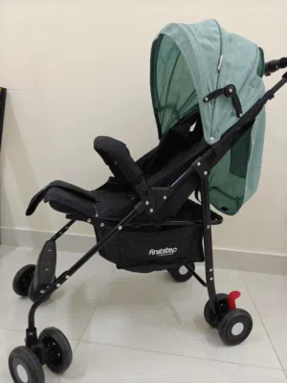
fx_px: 254
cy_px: 192
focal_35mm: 23
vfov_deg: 73.9
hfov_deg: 58.9
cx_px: 144
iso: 500
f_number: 1.6
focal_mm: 6.06
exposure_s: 1/100
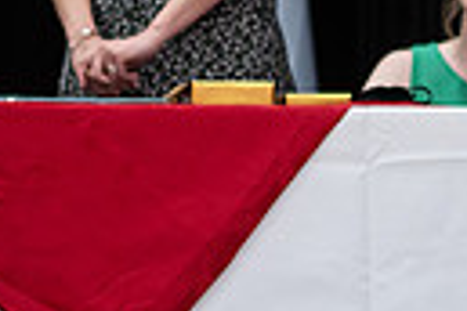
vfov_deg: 2.8
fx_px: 6434
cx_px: -453
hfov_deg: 4.1
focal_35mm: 496
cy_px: 33
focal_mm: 85
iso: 1000
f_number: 2.8
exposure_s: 1/200
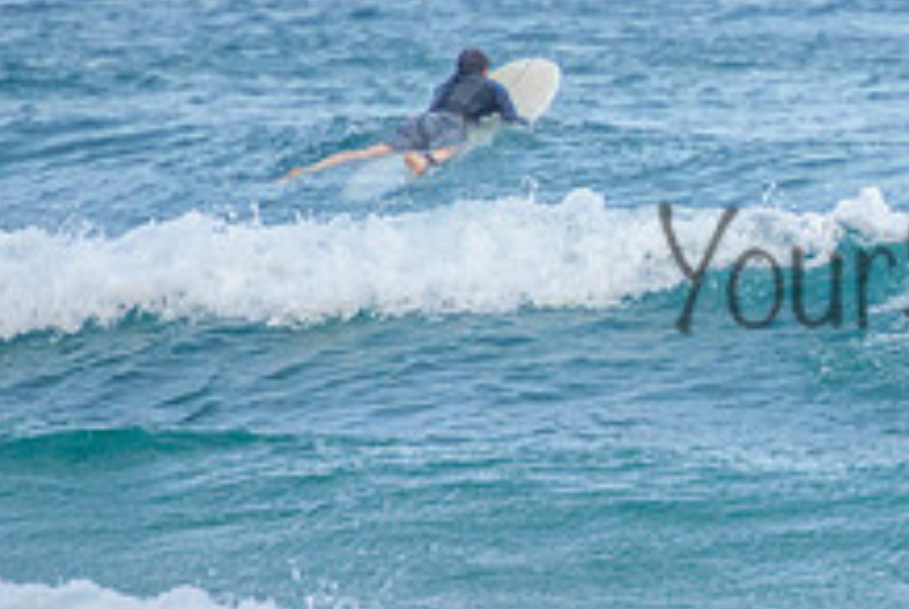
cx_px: 1088
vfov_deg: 0.8
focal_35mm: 1634
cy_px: 232
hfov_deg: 1.3
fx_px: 41314
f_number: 5.6
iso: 720
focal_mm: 400
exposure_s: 1/1600
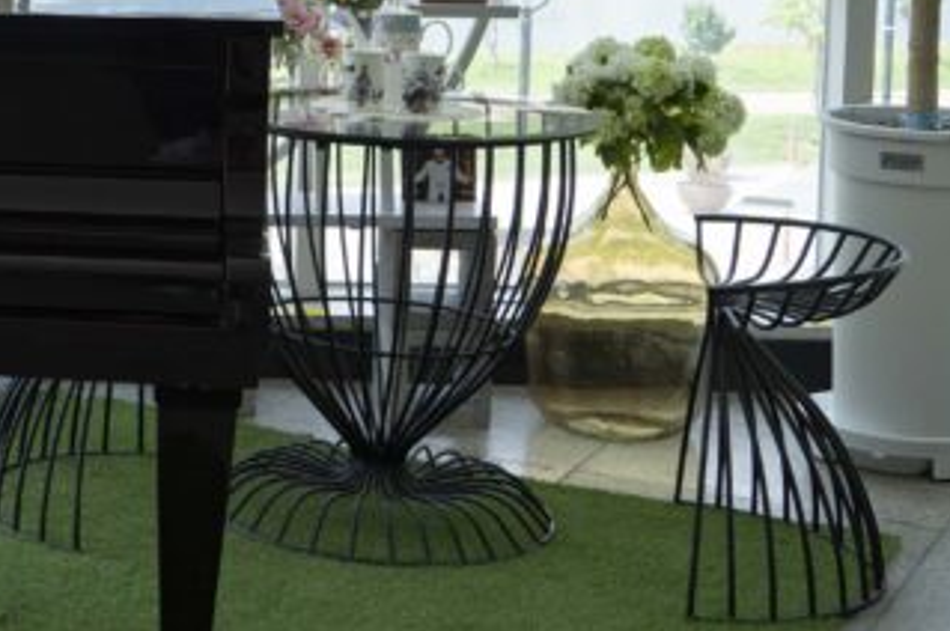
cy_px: 34
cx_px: -313
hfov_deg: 20.5
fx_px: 2373
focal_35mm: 90
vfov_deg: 15.0
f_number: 6.3
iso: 100
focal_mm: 28
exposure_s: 1/100
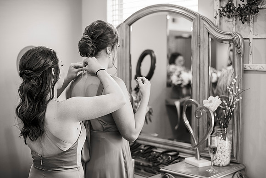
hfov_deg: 39.6
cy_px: 89
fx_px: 370
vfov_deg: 27.0
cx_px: 133
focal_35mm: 50
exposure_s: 1/250
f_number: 2.5
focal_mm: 50
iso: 800
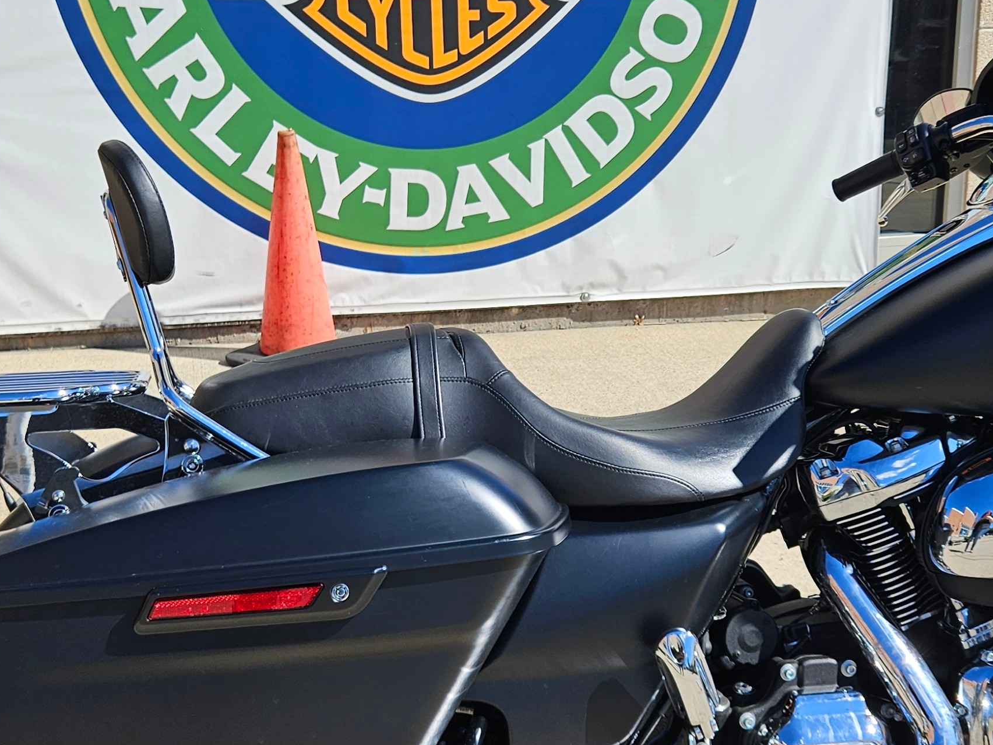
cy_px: 393
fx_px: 1549
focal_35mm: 54
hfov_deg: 35.5
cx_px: 579
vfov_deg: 27.0
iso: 25
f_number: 1.8
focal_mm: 5.4
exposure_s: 1/1476
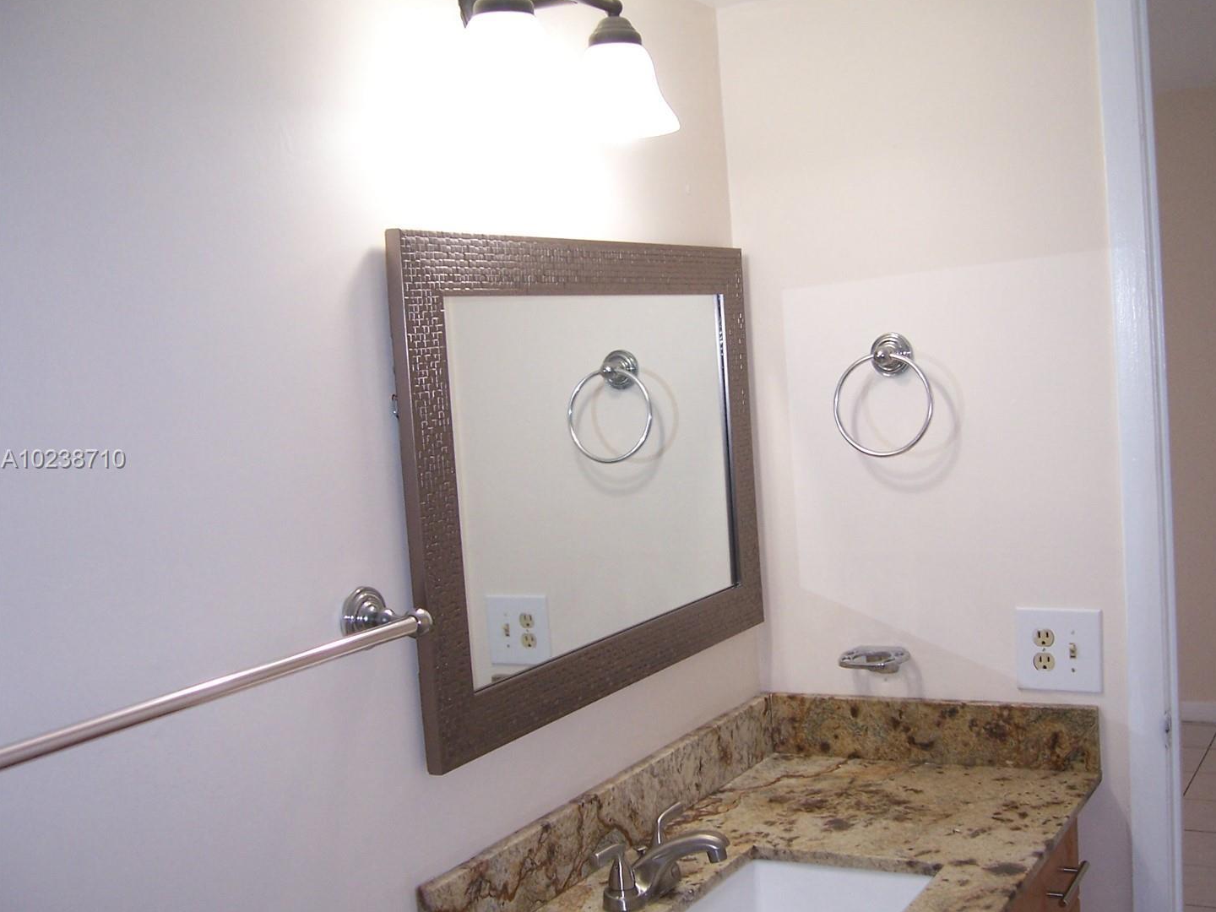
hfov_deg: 46.7
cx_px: 672
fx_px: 1405
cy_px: 460
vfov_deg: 36.0
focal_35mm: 40
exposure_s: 1/60
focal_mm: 6
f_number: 3
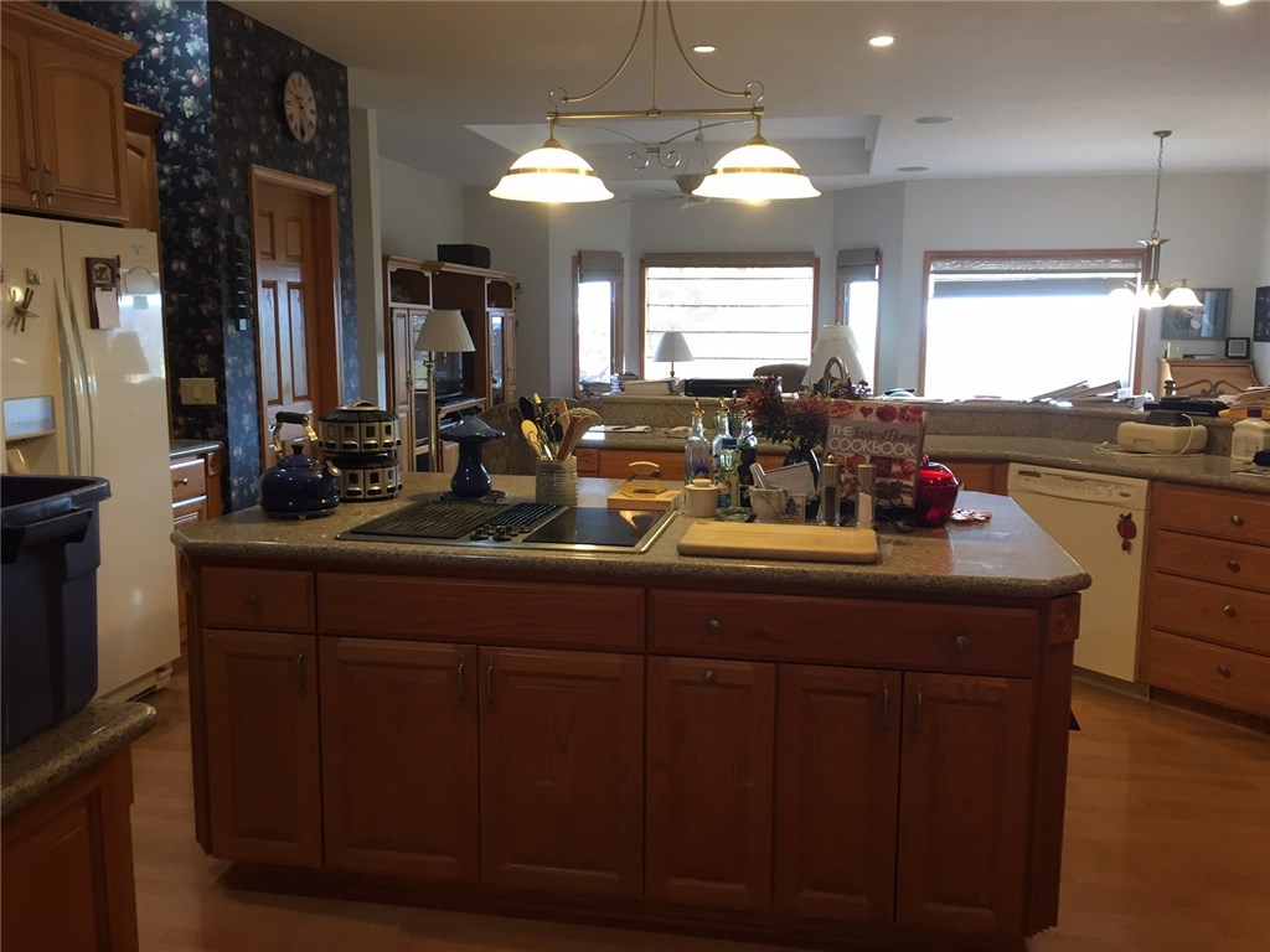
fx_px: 1064
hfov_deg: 61.7
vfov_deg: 48.2
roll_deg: -0.9
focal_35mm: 29
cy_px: 476
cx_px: 635
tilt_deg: -8.1
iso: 80
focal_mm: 4.15
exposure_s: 1/30
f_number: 2.2
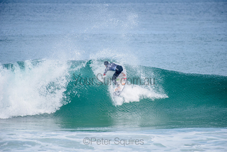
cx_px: 114
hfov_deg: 4.1
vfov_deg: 2.8
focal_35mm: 500
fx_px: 3153
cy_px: 76
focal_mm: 500
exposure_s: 1/2000
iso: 250
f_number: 5.6
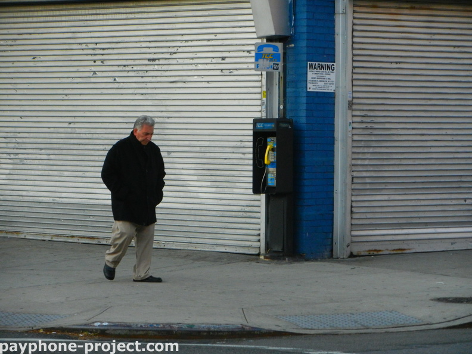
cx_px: 236
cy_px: 177
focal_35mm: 189
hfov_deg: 10.5
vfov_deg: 7.9
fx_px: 2577
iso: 640
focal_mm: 34
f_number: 5.3
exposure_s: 1/250
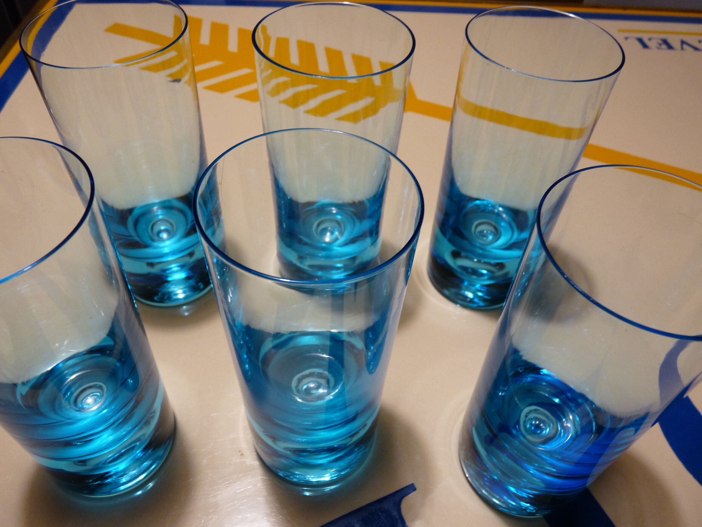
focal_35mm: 27
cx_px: 351
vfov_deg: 51.4
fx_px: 548
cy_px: 264
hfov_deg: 65.3
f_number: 2.8
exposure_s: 1/30
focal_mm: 4.8
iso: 200
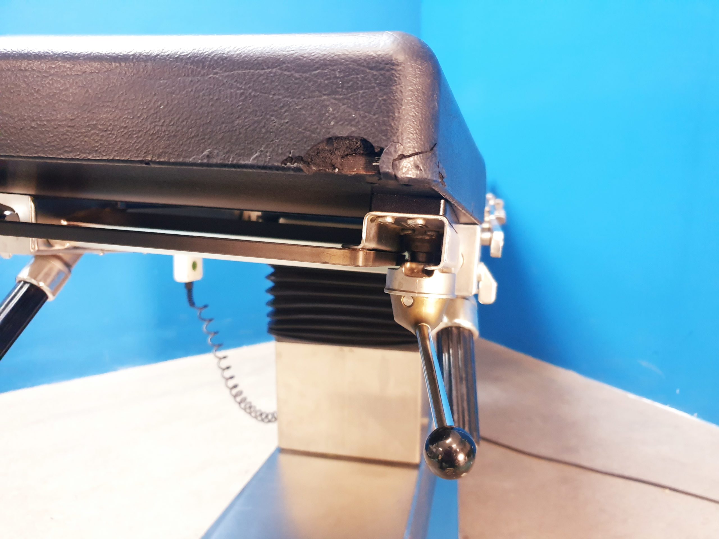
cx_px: 360
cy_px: 270
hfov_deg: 67.3
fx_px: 540
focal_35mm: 26
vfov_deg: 53.1
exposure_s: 1/50
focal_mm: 4.3
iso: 400
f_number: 1.5
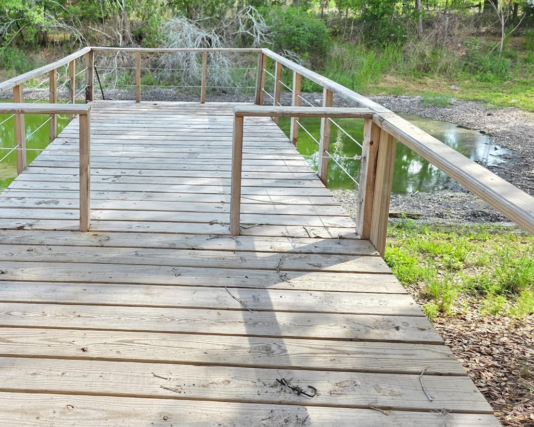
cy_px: 135
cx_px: 123
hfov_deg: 49.1
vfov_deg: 41.6
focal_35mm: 35
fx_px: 553
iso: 64
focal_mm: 6.3
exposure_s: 1/359
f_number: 1.7
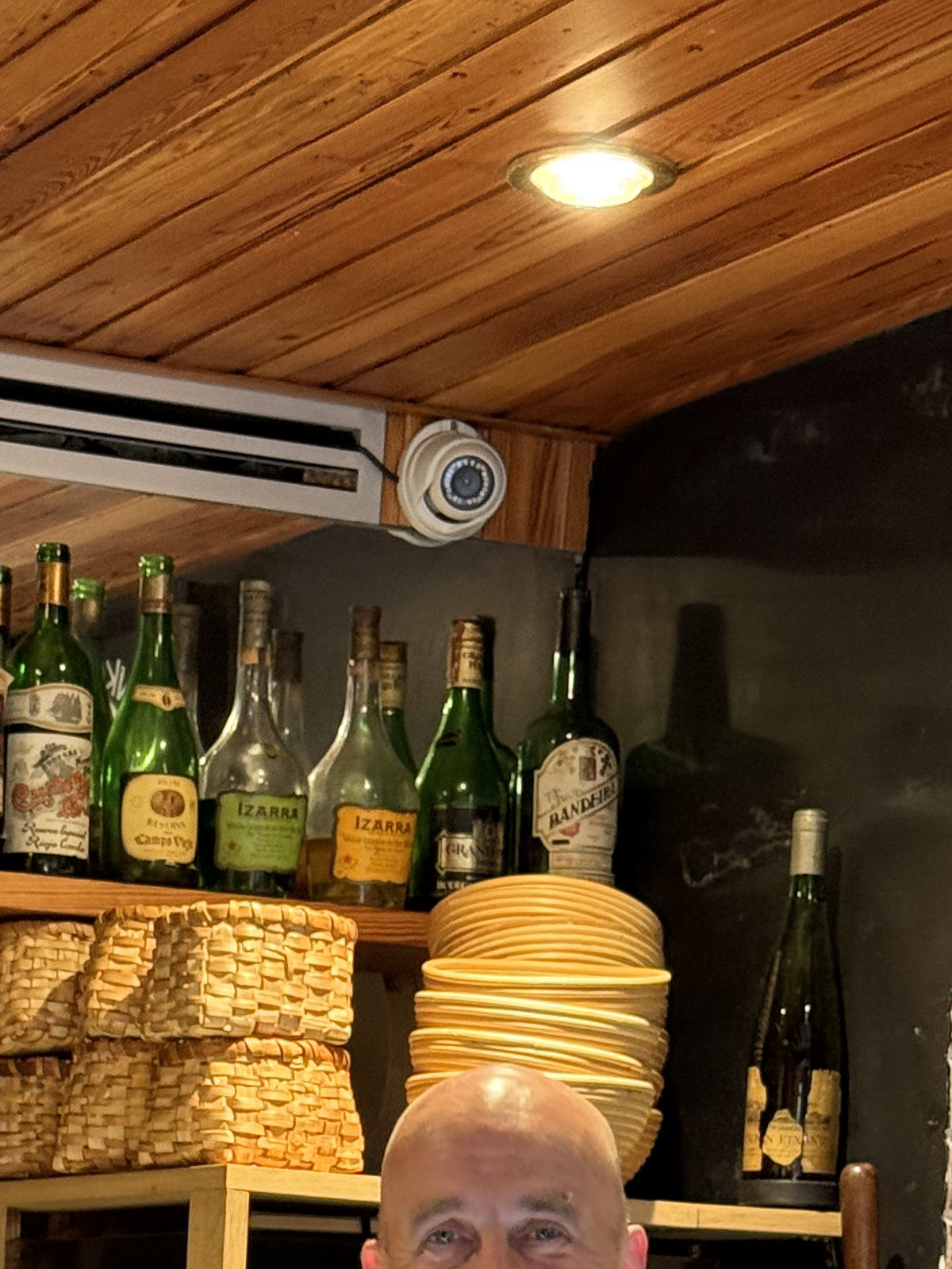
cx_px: 221
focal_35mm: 121
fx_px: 4435
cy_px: 1336
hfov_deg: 12.2
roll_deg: -1.9
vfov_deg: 15.9
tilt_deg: +2.0
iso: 320
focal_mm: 6.76
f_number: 1.78
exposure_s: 1/33
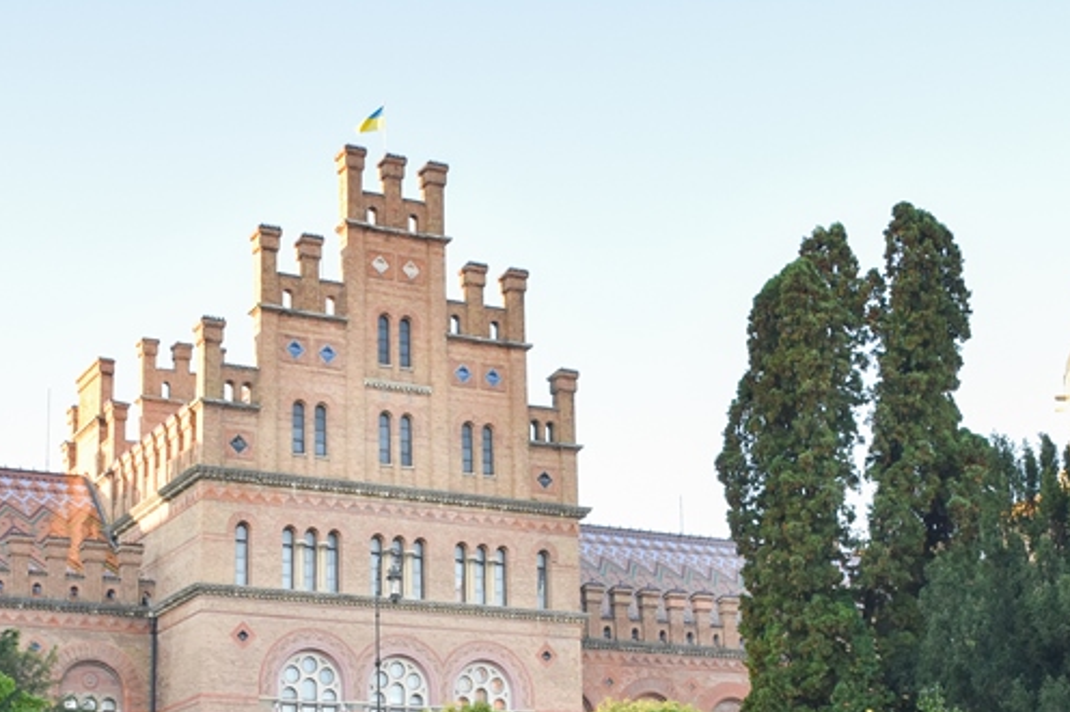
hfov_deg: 32.4
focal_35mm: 62
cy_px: 661
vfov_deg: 21.3
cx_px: 546
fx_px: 1841
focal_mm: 20
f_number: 5.6
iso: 280
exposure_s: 1/125
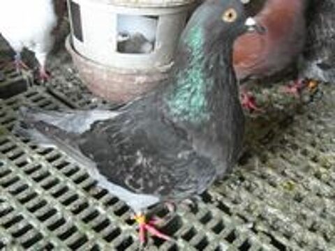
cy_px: 126
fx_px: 397
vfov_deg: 35.1
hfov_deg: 45.8
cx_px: 168
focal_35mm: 41
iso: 480
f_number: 3.6
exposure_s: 1/30
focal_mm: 6.8
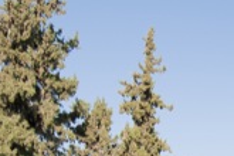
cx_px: 323
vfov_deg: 13.8
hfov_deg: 21.2
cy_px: 307
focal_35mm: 85
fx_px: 552
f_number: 11
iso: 200
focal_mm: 14
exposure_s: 1/125
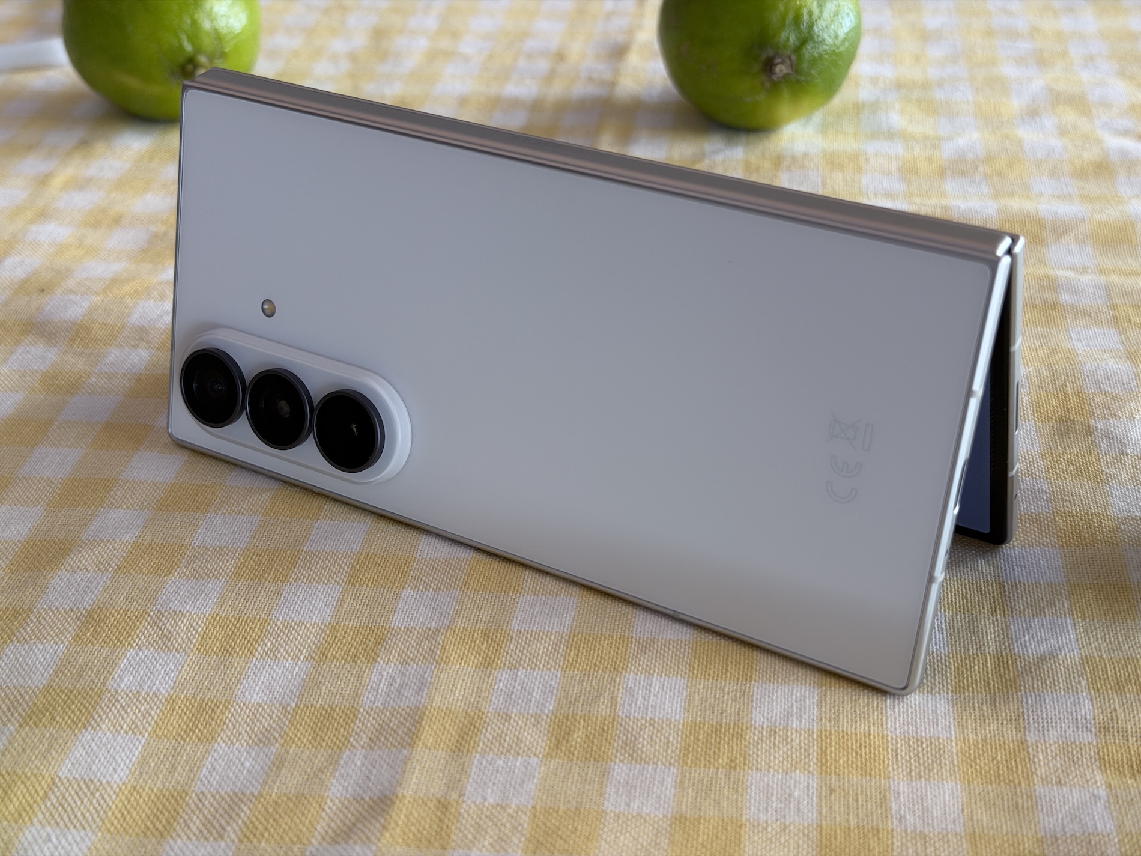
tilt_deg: -33.0
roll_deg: +1.7
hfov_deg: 39.7
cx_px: 570
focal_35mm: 48
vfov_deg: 30.3
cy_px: 428
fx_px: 1582
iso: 100
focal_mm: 6.76
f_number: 1.78
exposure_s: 1/114
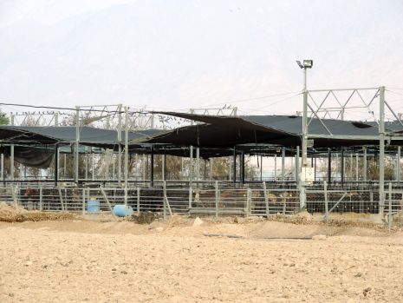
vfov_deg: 6.6
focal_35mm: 225
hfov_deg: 8.8
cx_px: 202
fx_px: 2620
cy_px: 152
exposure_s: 1/250
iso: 80
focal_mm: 40.1
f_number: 4.6
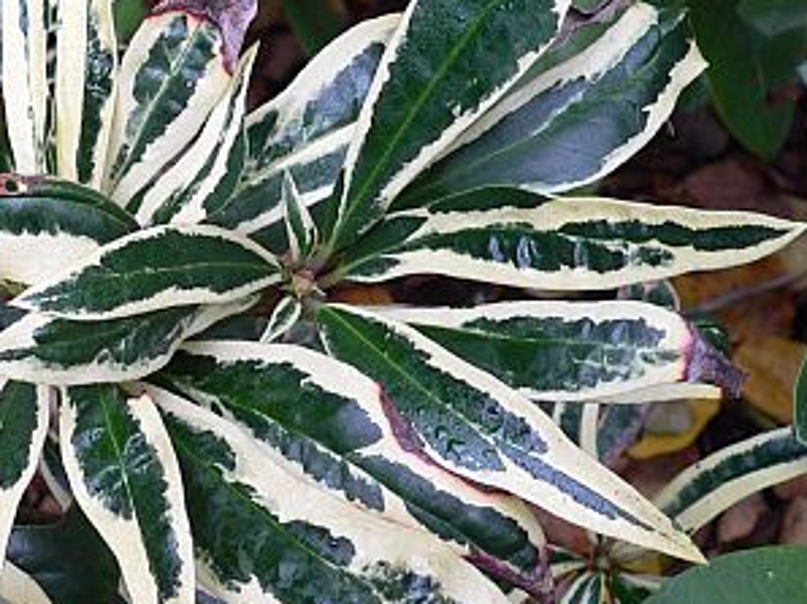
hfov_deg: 24.7
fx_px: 1747
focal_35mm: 75
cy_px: 275
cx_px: -14
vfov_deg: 19.6
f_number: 2.8
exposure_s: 1/60
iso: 150
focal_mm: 6
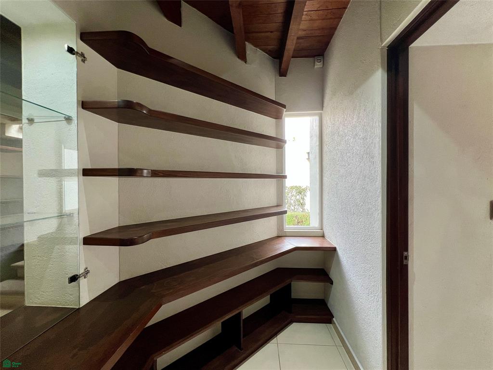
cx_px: 246
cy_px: 185
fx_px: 185
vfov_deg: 89.9
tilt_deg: -0.4
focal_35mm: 13
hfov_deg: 106.2
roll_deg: +0.3
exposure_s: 1/99
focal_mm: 1.57
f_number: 1.8
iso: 80
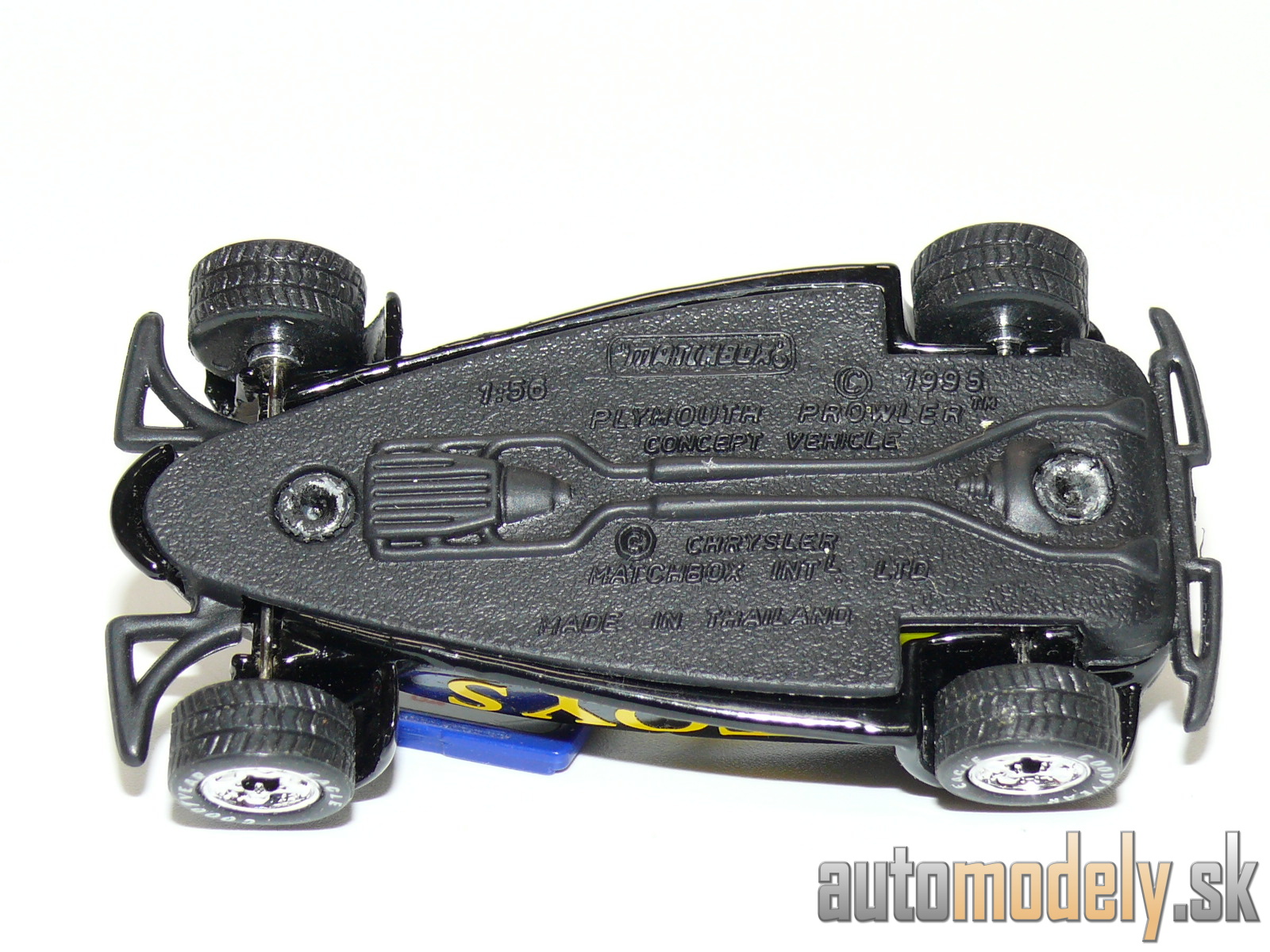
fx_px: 3779
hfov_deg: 19.1
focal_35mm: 103
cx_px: 635
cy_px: 476
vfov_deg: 14.4
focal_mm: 13.6
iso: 100
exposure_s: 1/30
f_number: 4
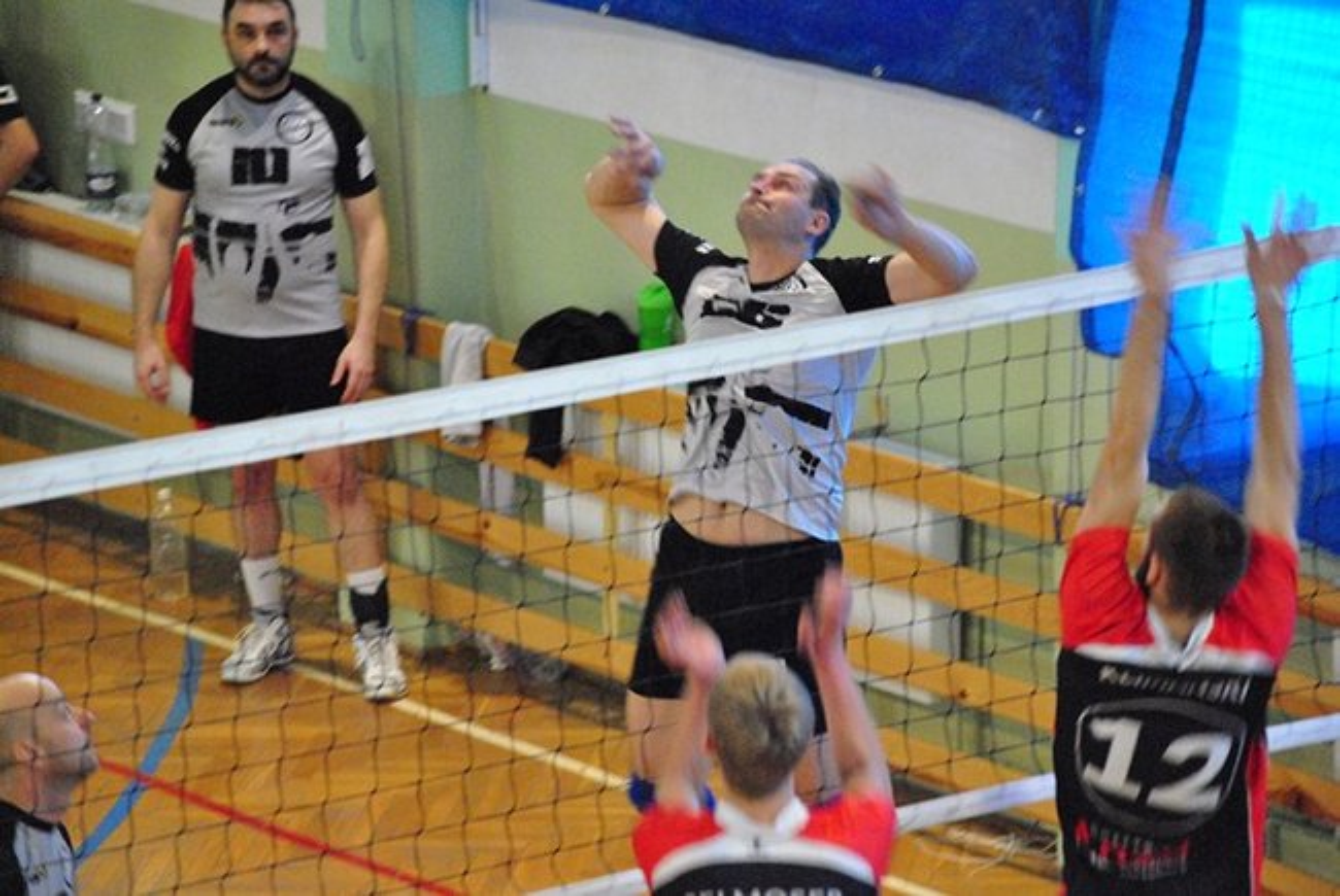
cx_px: 670
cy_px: 448
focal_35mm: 202
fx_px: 7546
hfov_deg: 10.1
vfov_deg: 6.8
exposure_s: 1/100
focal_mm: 135
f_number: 5
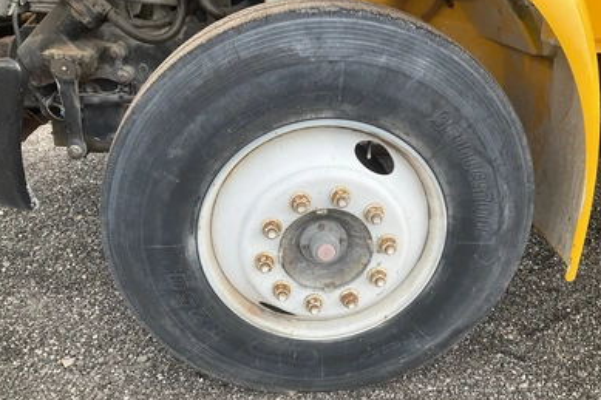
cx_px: 300
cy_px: 229
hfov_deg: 60.3
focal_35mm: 31
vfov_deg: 42.2
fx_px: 517
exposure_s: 1/568
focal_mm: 3
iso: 25
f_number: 1.8
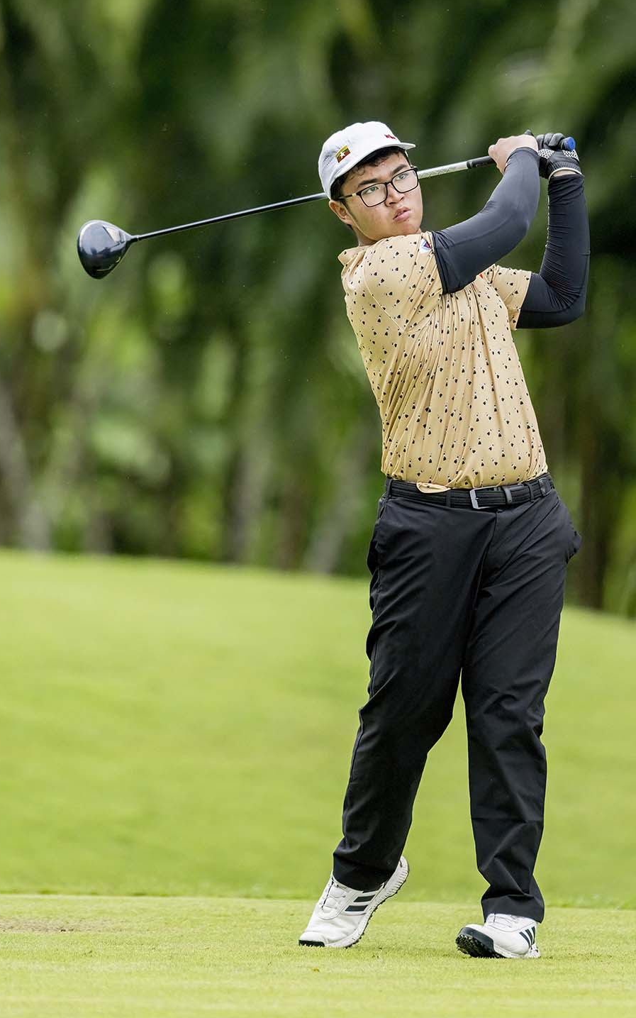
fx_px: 11342
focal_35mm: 409
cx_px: 330
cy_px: 508
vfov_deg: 5.1
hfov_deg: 3.2
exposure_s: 1/4000
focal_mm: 400
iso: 1800
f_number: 2.8
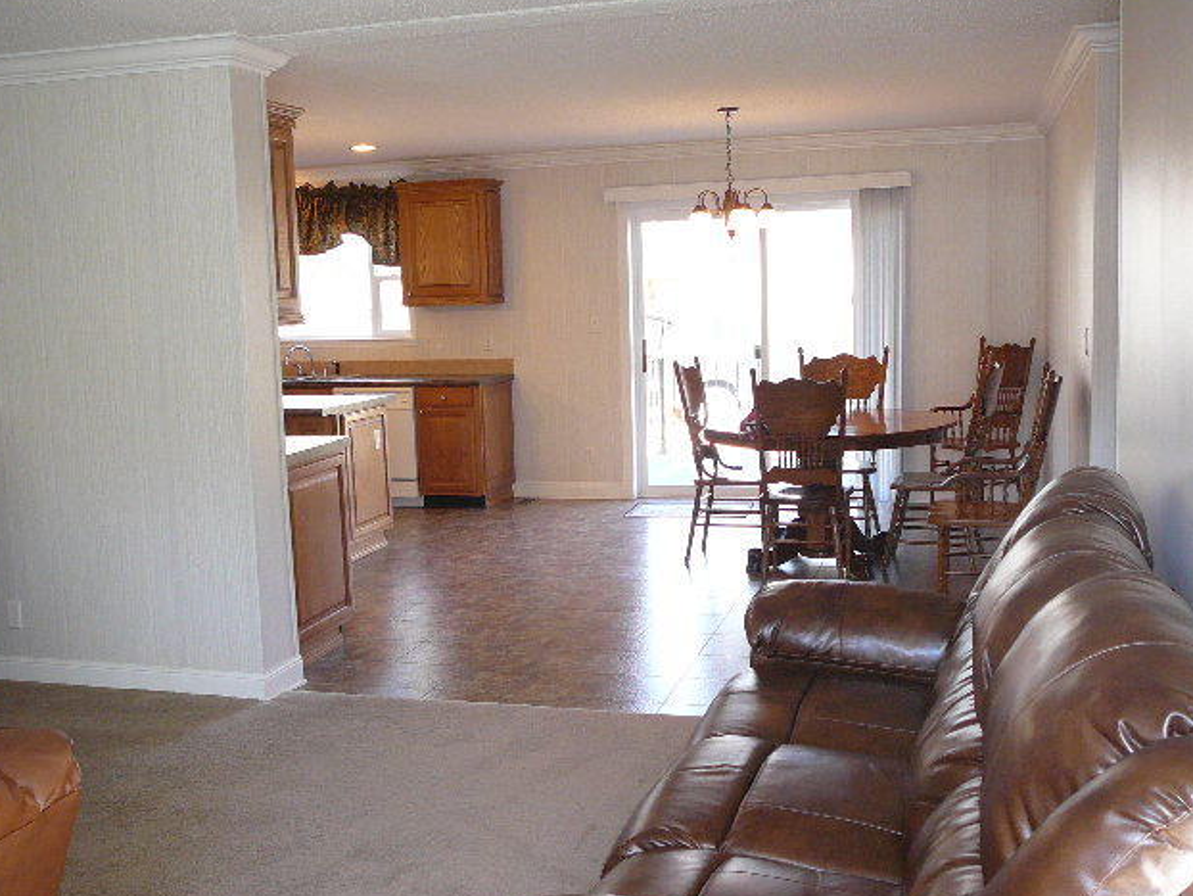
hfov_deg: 51.3
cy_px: 447
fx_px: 1241
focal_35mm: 36
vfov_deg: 39.7
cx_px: 587
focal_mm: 5.2
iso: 160
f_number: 2.8
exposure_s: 1/30
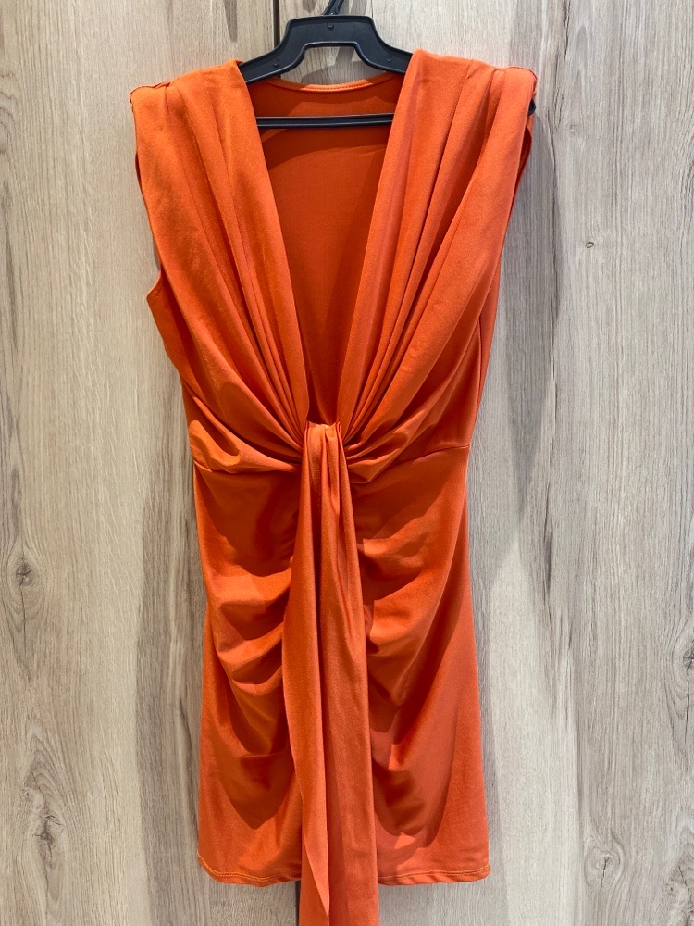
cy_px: 463
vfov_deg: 67.3
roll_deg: +1.2
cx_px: 347
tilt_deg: -6.3
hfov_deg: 53.1
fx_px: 695
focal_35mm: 26
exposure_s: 1/50
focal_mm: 4.25
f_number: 1.8
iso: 250
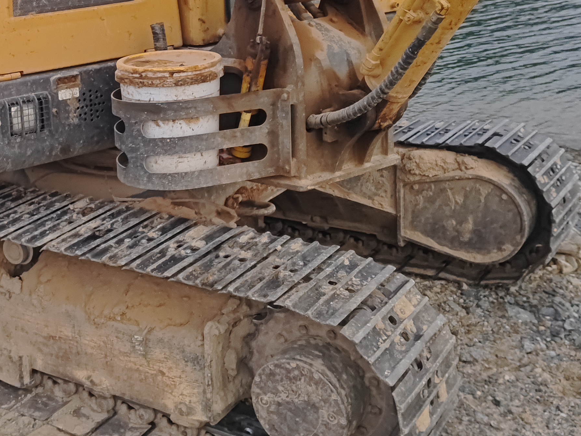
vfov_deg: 27.1
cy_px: 106
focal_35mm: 53
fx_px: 889
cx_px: 114
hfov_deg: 35.0
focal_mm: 5.56
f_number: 1.88
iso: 1139
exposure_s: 1/50
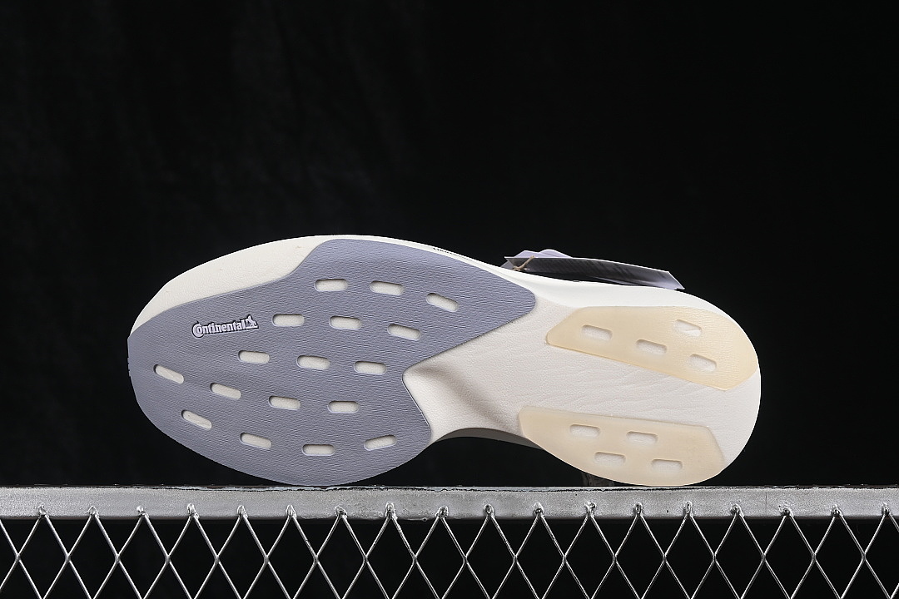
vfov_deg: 18.2
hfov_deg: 27.0
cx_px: 450
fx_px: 1873
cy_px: 300
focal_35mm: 75
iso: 160
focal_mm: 50
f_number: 8
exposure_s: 1/80
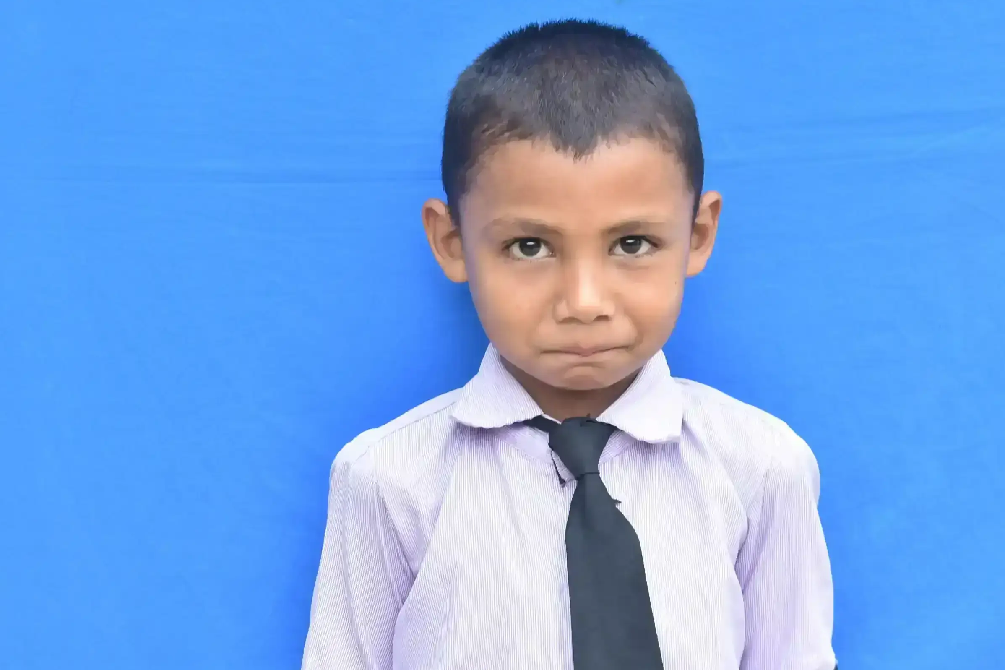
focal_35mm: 90
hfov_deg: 22.6
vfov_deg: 15.2
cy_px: 347
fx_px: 2512
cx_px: 588
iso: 500
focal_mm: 48
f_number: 6.3
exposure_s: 1/80
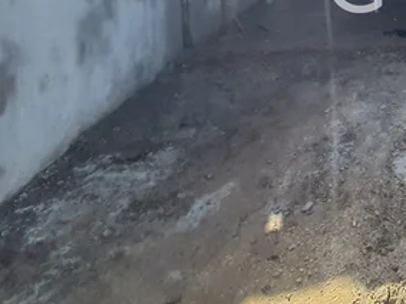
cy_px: -39
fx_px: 446
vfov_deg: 32.6
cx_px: 422
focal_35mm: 38
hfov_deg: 41.4
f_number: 2.2
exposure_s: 1/956
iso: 50
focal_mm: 1.74
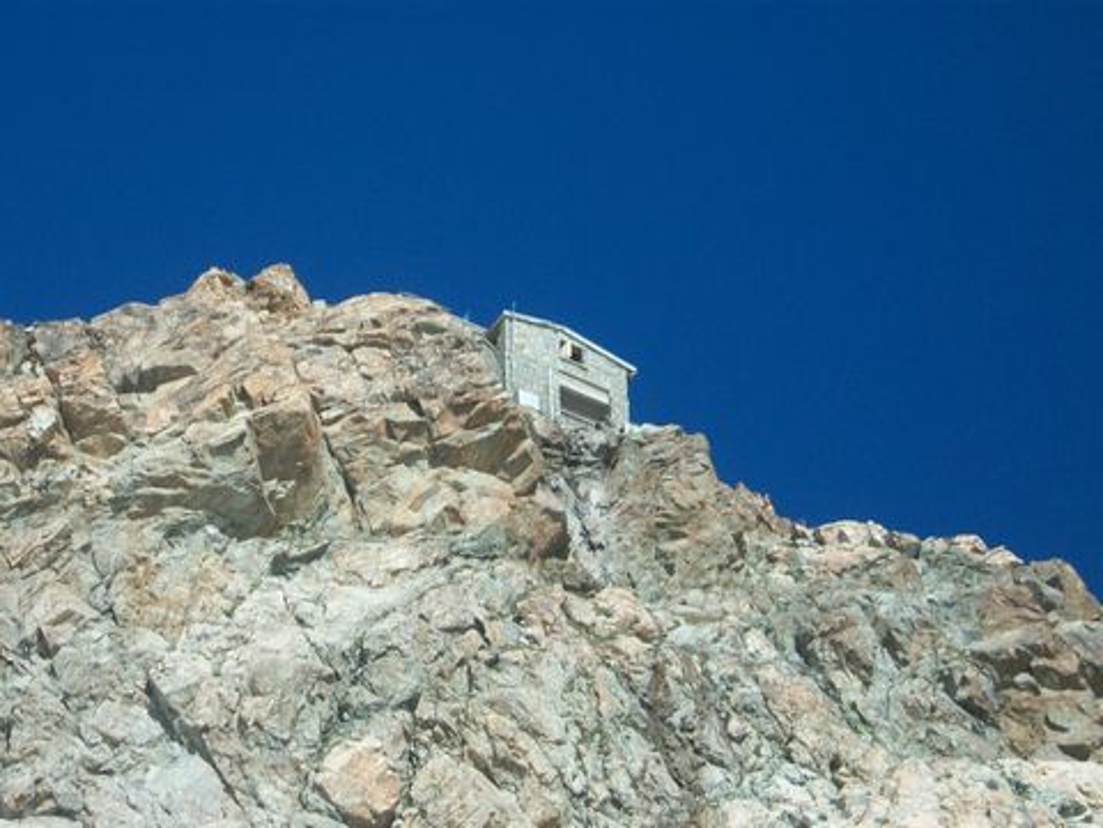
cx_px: 552
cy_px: 414
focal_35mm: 102
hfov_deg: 19.3
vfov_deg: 14.5
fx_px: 3250
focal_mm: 17.1
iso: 80
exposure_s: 1/500
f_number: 5.1
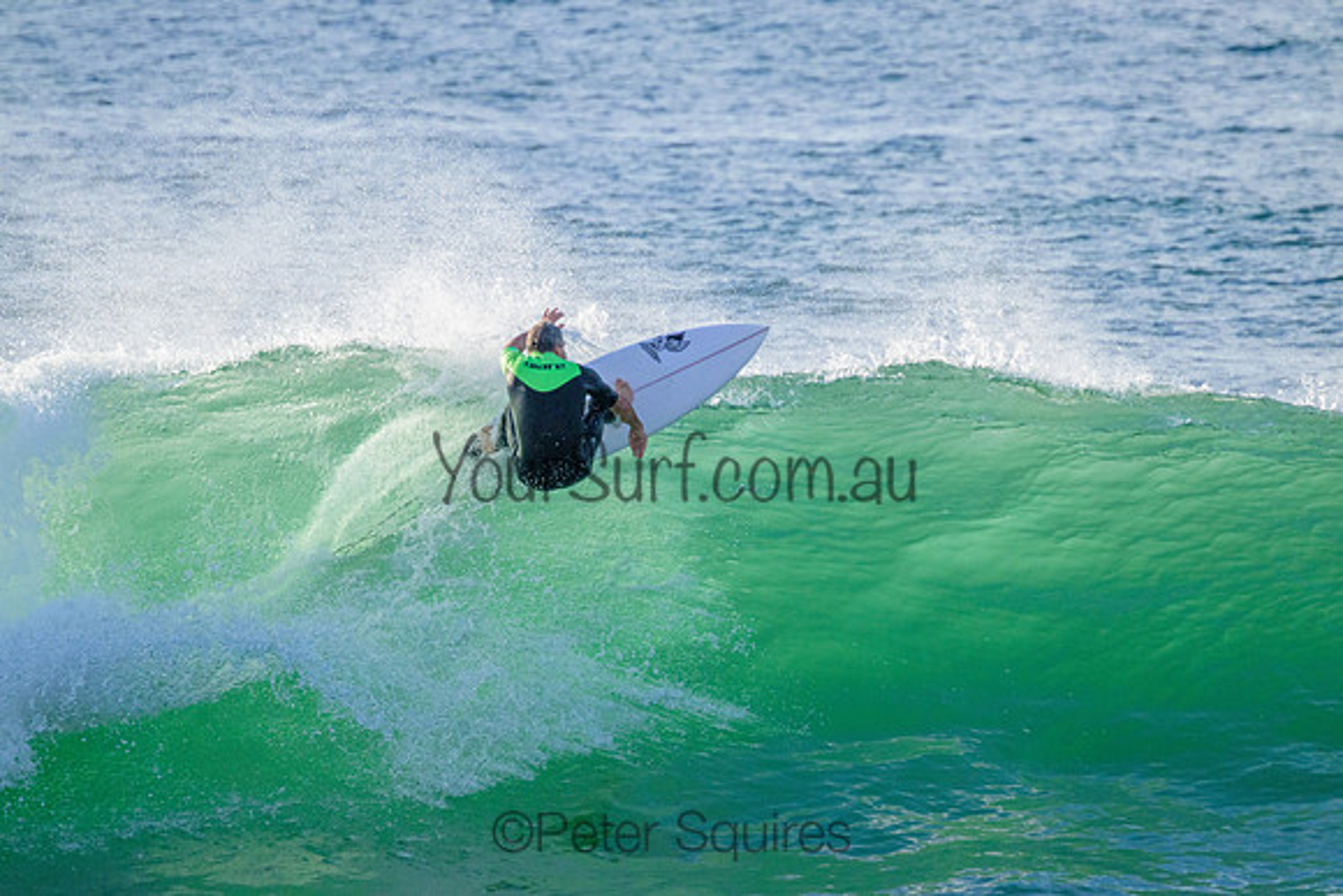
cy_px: 448
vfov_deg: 1.7
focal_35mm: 800
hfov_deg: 2.6
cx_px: 672
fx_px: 29850
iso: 2200
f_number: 11
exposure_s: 1/2000
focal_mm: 800
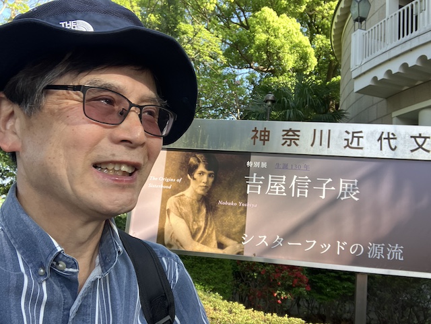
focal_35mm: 32
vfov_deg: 44.2
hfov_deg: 56.8
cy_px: 162
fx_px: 399
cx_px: 216
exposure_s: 1/121
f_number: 2.2
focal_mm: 2.87
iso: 32
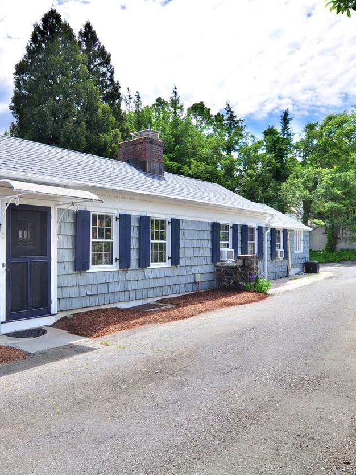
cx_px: 112
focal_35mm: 29
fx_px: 394
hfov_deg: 47.7
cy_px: 238
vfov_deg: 62.1
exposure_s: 1/125
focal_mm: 13
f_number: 8
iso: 250
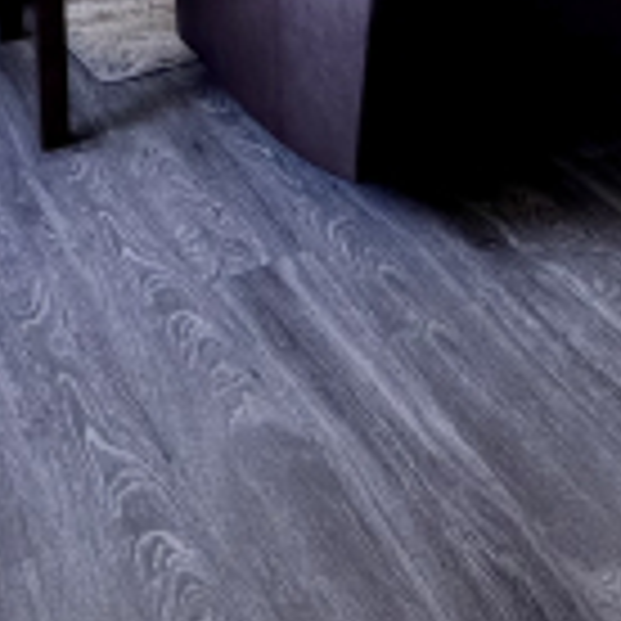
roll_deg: -2.2
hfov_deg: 27.4
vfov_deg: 23.4
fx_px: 1218
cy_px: -292
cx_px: 574
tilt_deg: -8.2
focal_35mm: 60
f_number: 2.2
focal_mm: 2.22
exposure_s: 1/50
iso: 200
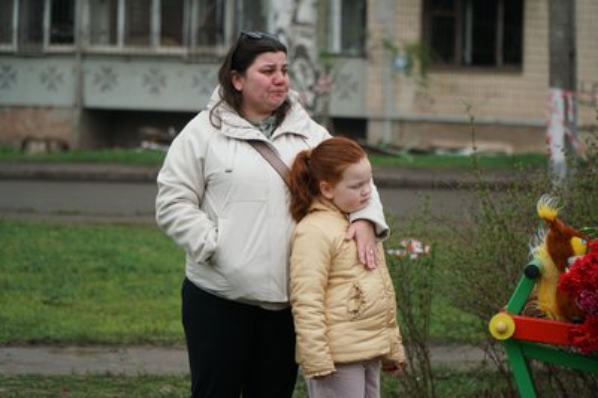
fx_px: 2614
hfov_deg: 13.1
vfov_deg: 8.7
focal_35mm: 158
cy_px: 199
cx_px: 299
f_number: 4
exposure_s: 1/500
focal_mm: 105
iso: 500
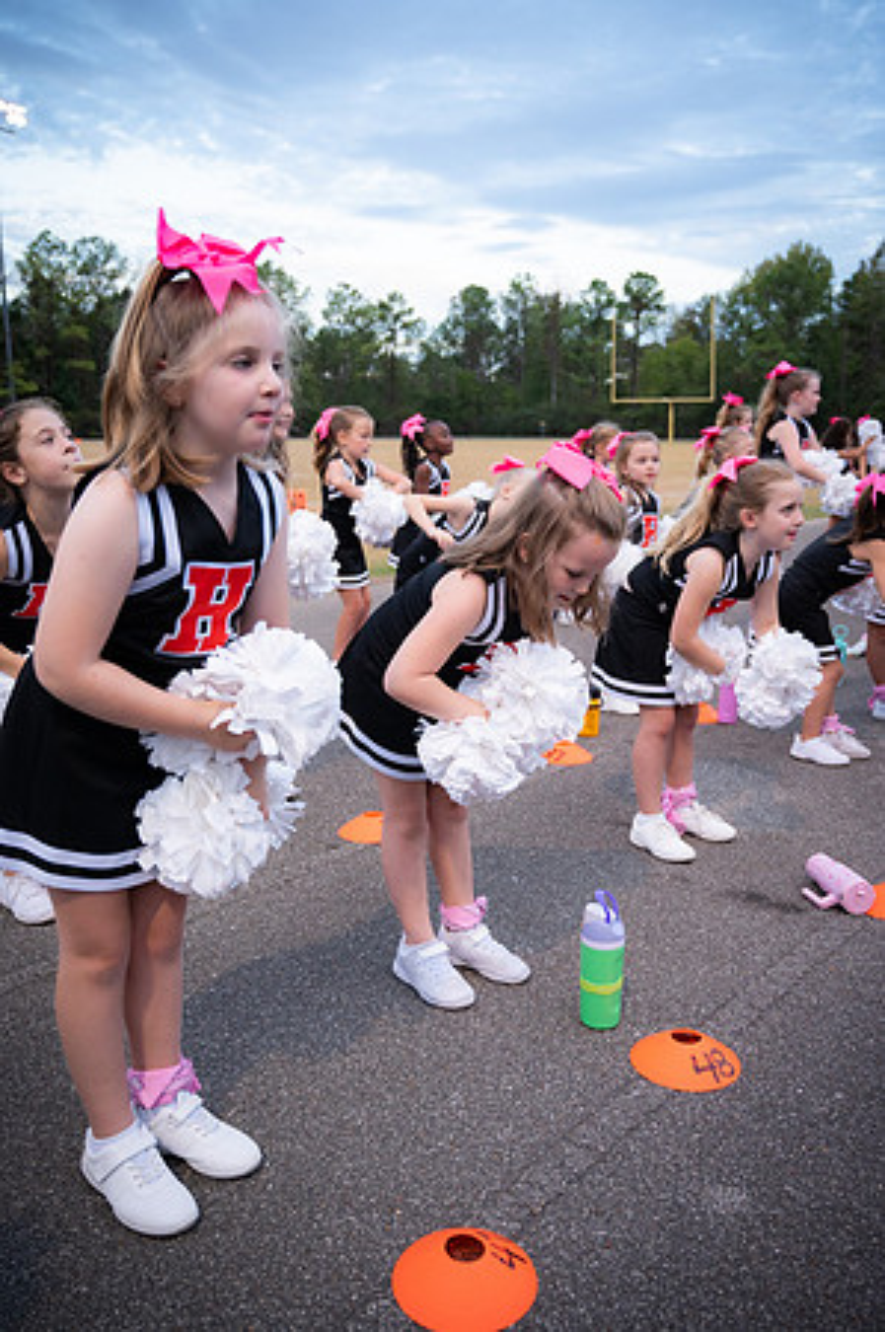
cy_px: 666
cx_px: 442
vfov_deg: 61.2
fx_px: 1127
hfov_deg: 42.9
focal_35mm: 30
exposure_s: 1/400
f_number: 4
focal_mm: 30.5
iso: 1250
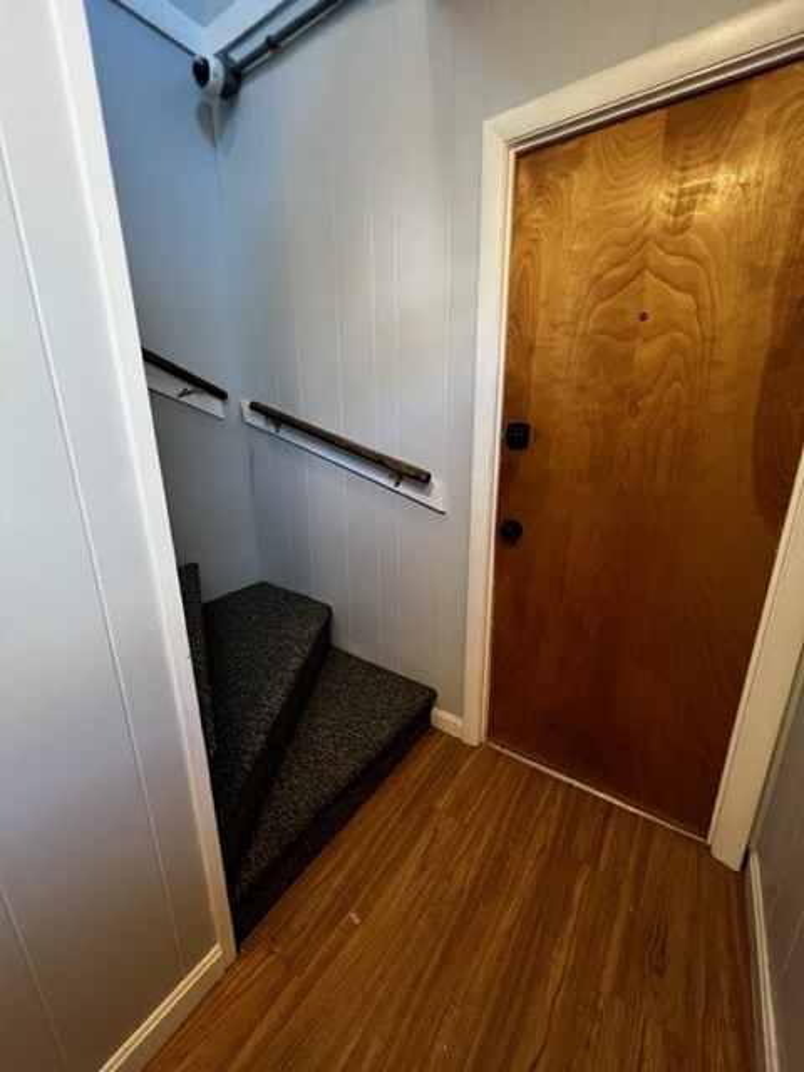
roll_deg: +0.5
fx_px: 403
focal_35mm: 13
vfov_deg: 106.2
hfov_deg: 89.9
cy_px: 536
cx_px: 402
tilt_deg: -16.1
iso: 640
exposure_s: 1/60
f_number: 1.8
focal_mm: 1.57
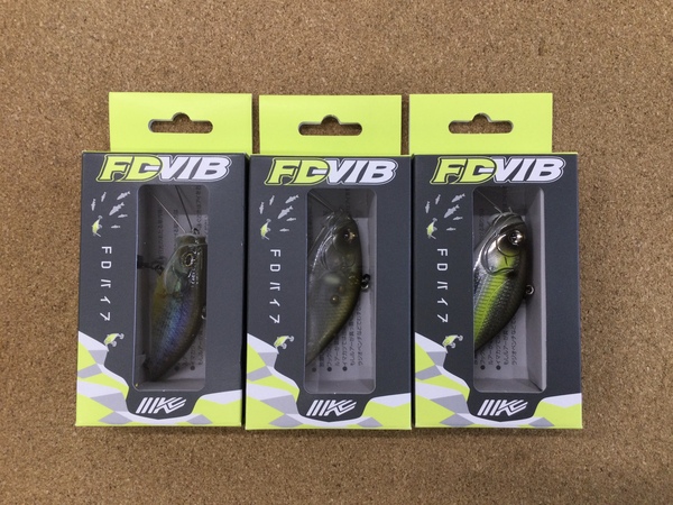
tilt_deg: -86.5
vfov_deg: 45.4
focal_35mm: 31
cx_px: 336
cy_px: 252
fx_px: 603
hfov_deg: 58.4
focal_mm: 3.3
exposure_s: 1/40
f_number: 2.4
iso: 25
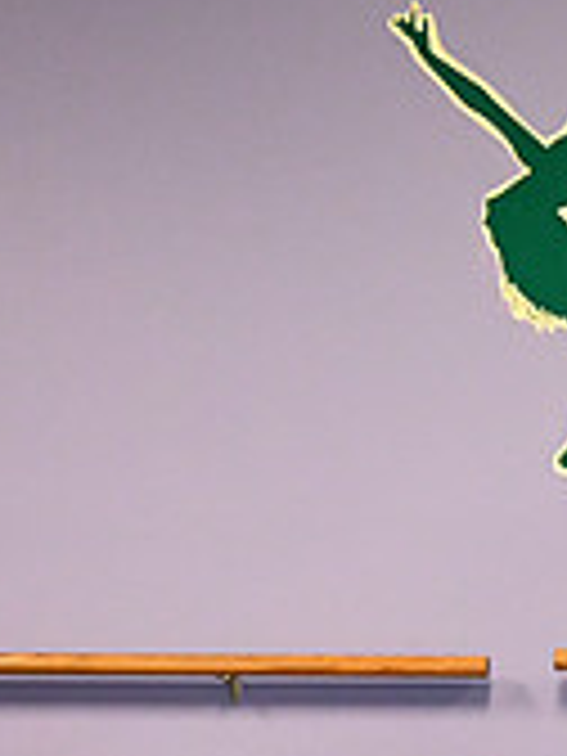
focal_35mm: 159
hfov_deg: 8.7
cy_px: 688
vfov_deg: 12.3
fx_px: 3472
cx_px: 1233
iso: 5000
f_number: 6.3
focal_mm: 48
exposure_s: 1/80
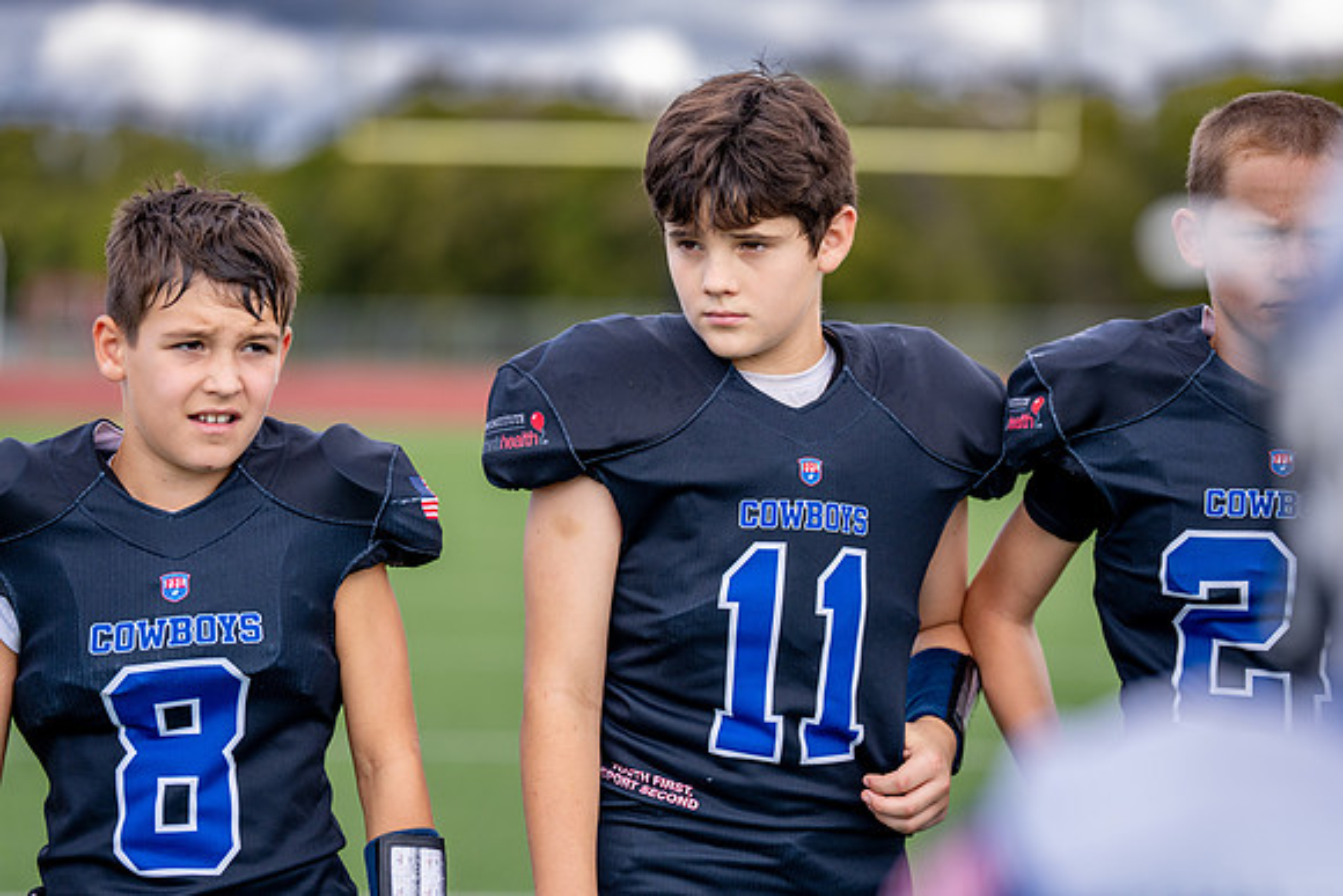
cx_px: 703
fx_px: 5524
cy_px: 423
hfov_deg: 13.9
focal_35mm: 148
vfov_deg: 9.3
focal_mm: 137
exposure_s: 1/2000
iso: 250
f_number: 2.8
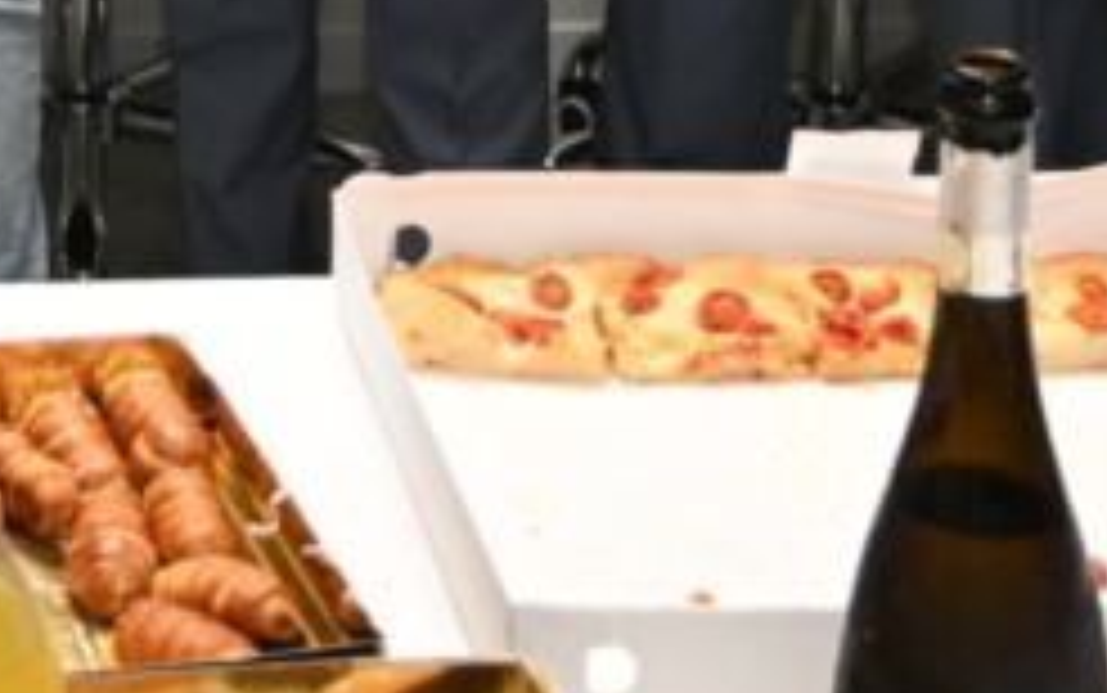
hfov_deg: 14.3
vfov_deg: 8.4
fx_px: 4316
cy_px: -997
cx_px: -144
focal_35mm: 143
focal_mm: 18
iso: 320
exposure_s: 1/125
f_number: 3.5
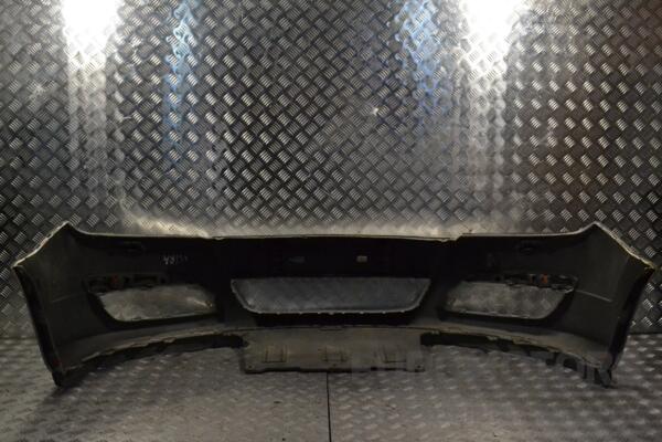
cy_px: 221
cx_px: 331
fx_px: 717
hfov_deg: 49.6
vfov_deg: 34.2
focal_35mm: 39
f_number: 10
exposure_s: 1/400
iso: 3200
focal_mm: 26
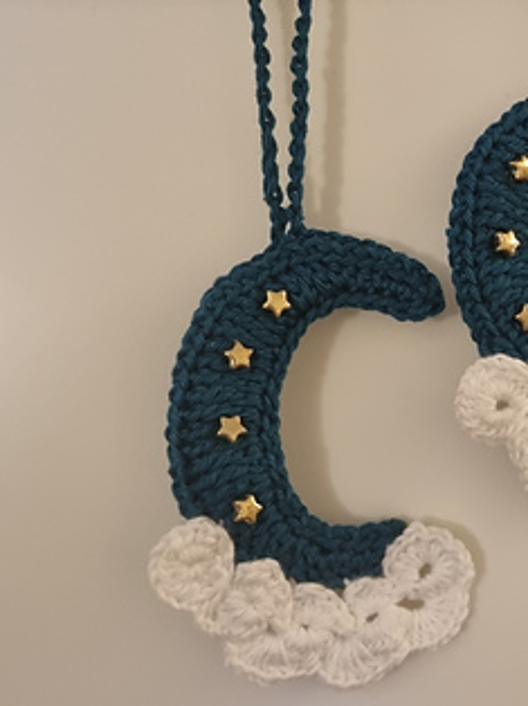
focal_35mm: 53
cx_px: 445
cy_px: 259
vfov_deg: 36.0
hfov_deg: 26.8
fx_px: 1079
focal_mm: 5.4
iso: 640
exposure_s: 1/50
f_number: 1.8
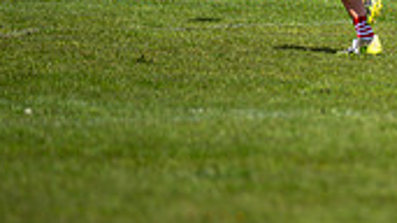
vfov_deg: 1.1
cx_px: 659
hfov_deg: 2.0
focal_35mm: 1065
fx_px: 11206
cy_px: -101
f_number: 2.8
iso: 200
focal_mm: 300
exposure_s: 1/6400
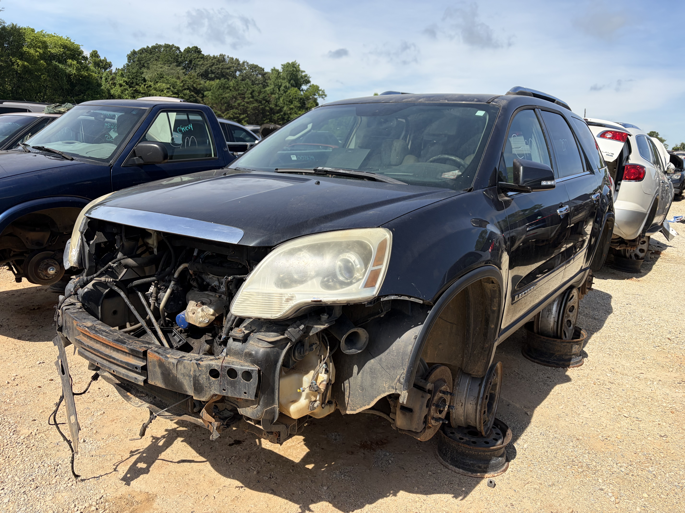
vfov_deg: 53.1
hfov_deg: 67.3
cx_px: 342
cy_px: 256
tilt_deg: -11.5
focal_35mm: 26
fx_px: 515
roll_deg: -3.6
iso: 50
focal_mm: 5.96
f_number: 1.6
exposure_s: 1/3623
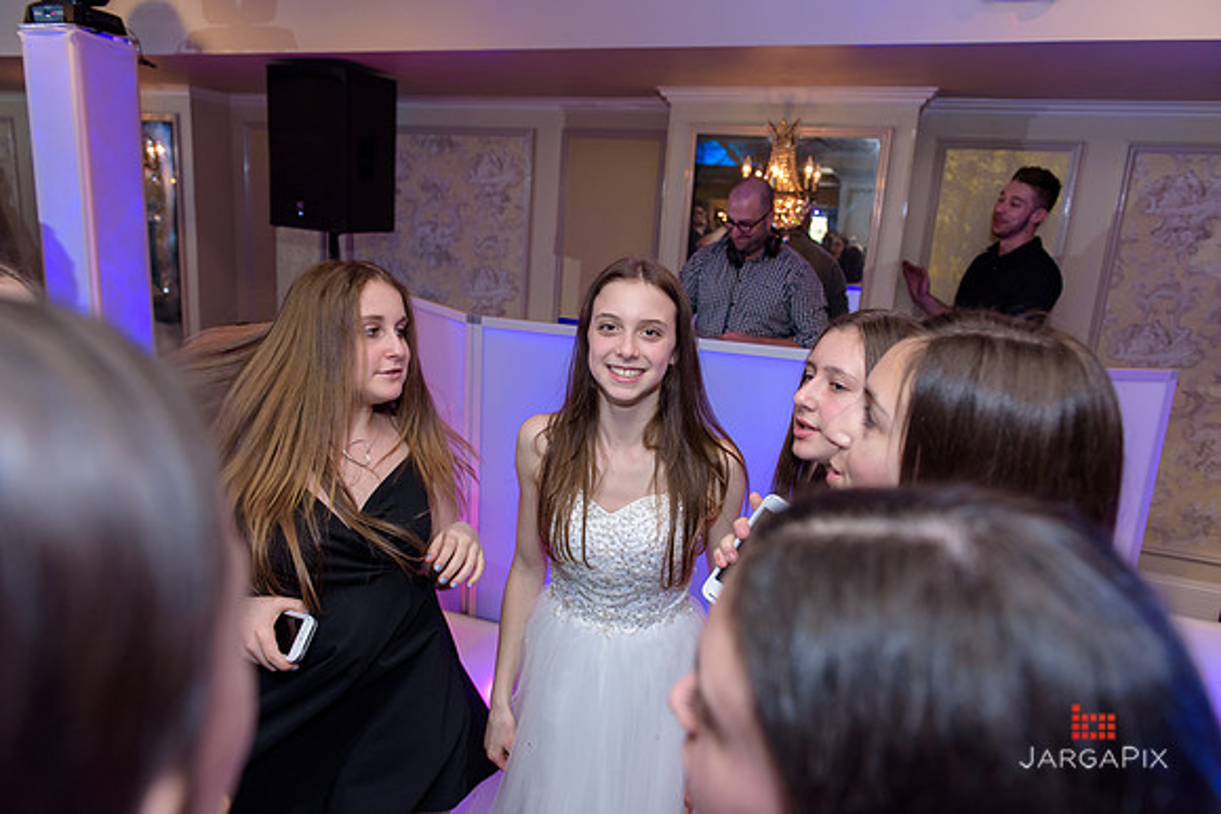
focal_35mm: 24
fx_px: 814
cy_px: 407
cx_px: 610
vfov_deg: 53.2
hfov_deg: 73.7
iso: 1600
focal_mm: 24
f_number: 3.2
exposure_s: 1/125
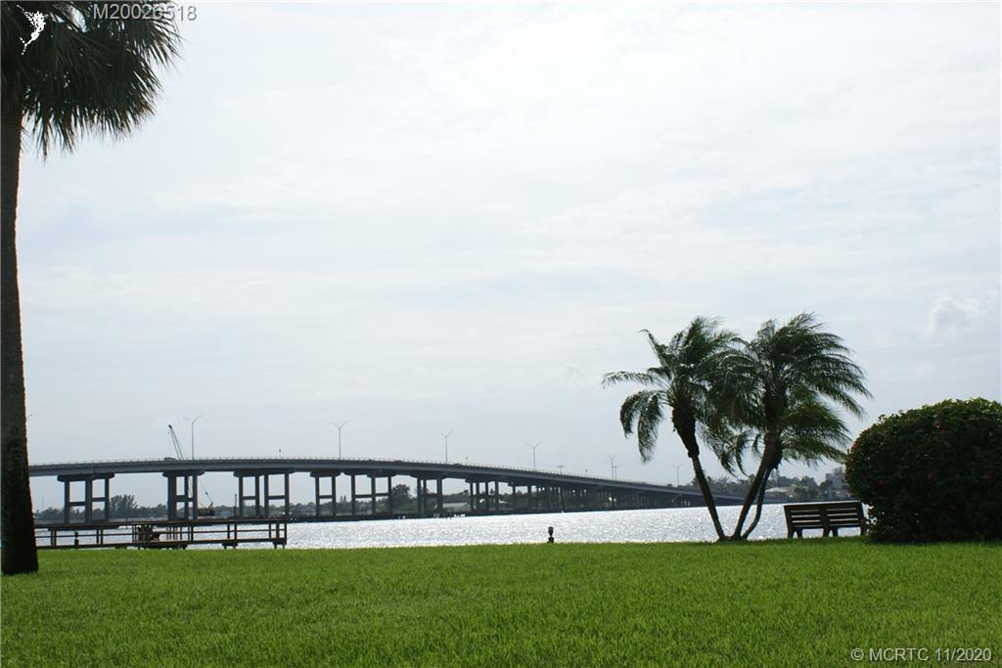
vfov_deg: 29.9
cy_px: 334
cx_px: 501
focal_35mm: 45
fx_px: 1253
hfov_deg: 43.6
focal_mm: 30
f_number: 11
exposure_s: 1/400
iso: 100
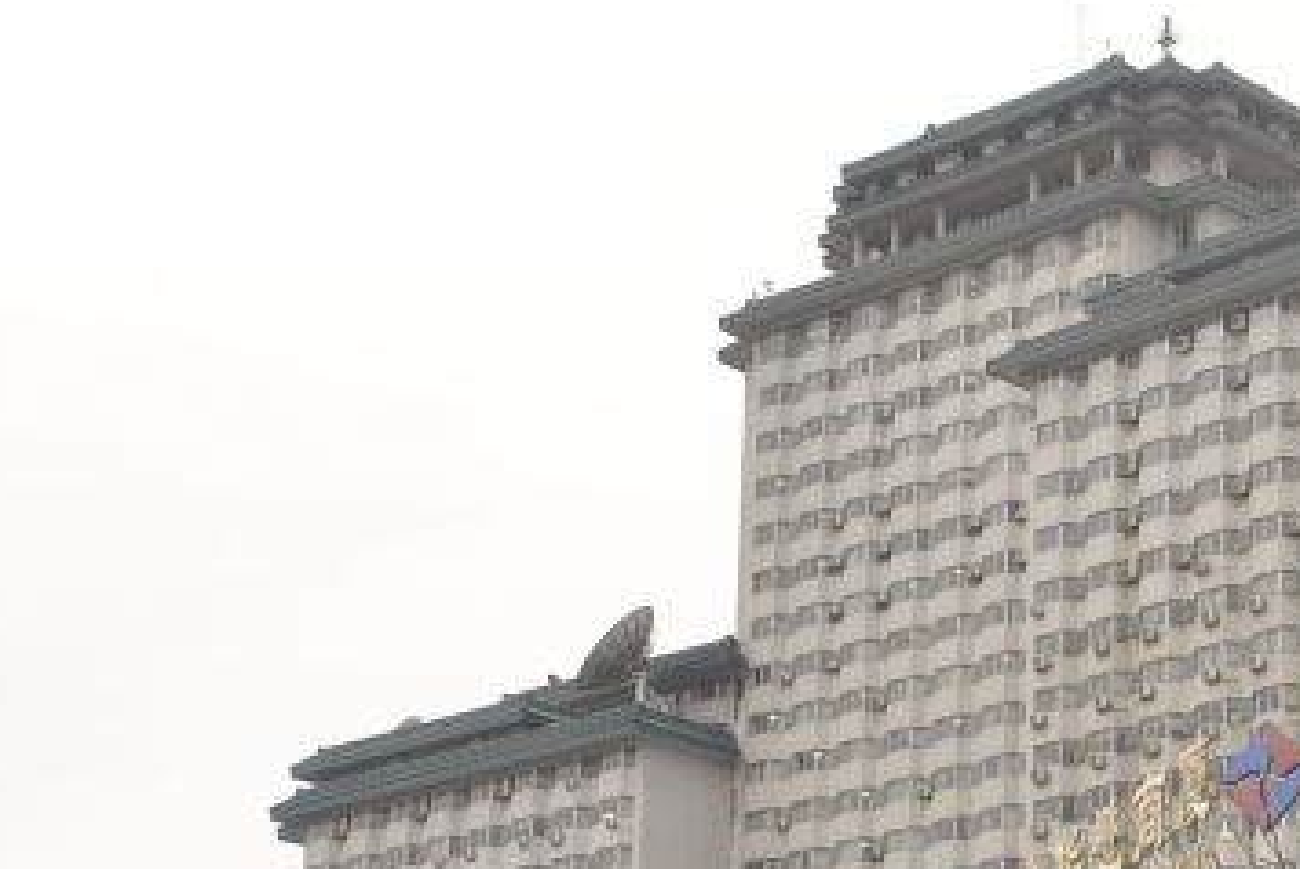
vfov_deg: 14.4
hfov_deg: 20.9
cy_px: 641
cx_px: 1234
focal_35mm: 95
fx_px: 3433
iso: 100
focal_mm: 22
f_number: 6.3
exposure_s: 1/20
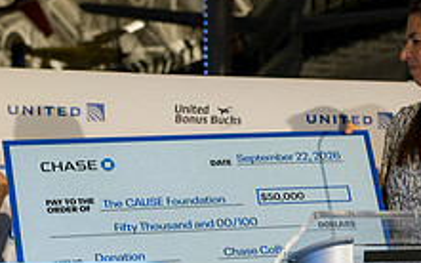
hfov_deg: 15.0
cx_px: 257
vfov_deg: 9.3
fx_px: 1594
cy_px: 278
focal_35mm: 139
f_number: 2.8
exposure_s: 1/200
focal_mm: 35
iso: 400
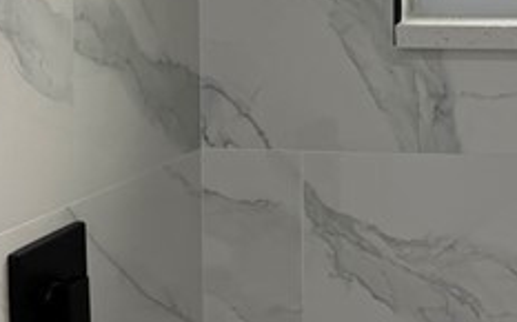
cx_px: 606
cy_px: -104
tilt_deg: +0.6
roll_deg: +0.5
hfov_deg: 17.8
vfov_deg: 11.3
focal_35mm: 112
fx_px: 1576
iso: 100
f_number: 1.78
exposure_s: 1/303
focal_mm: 6.76
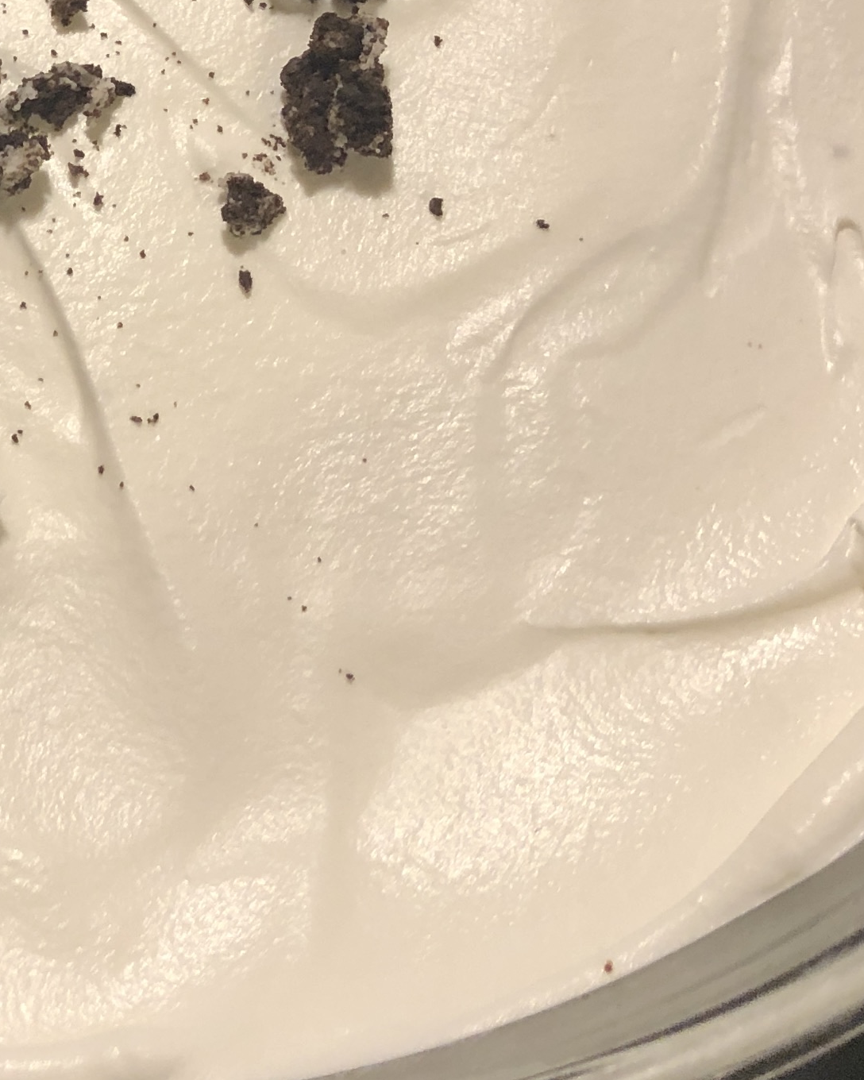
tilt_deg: -58.0
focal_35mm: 81
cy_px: -3
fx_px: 2589
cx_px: -241
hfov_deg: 17.8
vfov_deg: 22.6
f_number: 1.8
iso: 40
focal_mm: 3.99
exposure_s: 1/30
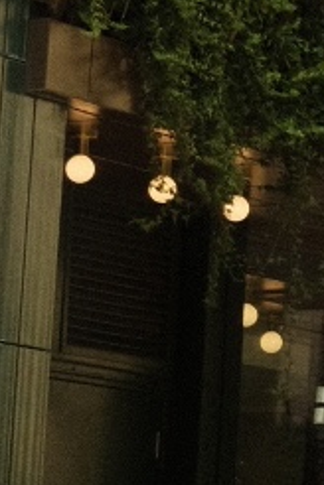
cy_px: -365
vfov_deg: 6.8
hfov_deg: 4.4
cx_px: 1146
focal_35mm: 296
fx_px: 3996
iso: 640
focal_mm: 27
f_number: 2.8
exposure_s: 1/4000
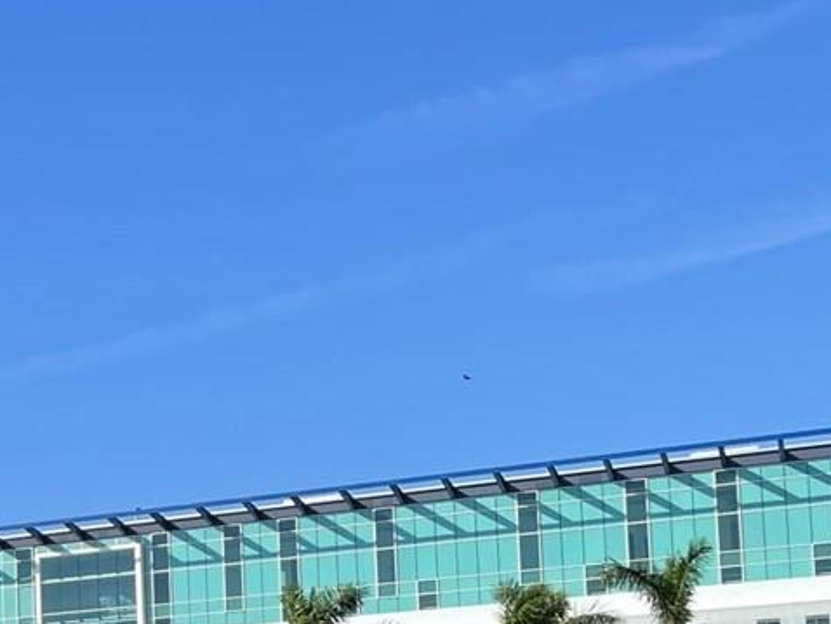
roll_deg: +0.9
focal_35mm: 87
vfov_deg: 16.2
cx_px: -485
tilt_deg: +6.1
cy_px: 767
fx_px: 2090
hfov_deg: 19.1
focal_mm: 4.2
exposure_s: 1/3300
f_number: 1.6
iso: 32
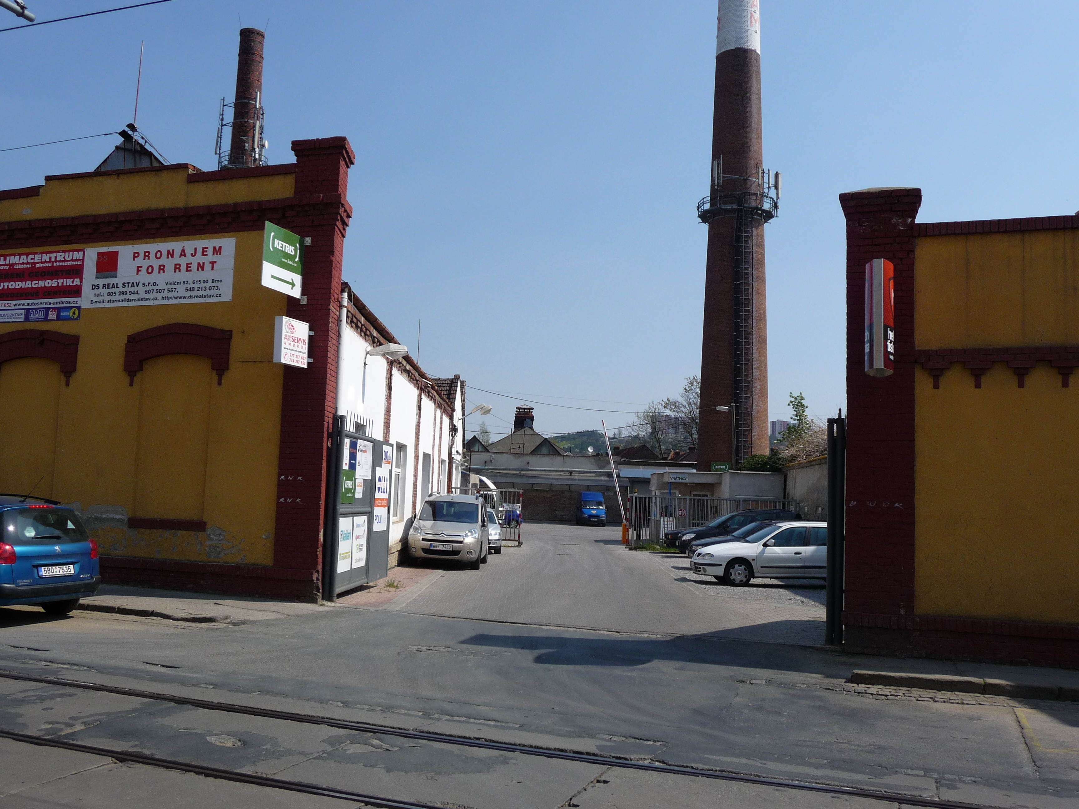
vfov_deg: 44.2
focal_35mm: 32
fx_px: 997
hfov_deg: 56.8
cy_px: 404
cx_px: 540
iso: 100
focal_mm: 5.3
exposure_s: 1/320
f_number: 8
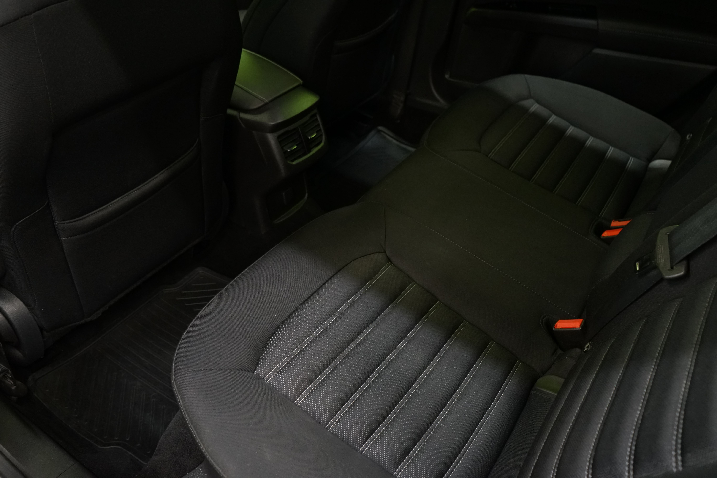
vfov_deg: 46.4
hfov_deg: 65.5
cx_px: 358
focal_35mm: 28
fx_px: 558
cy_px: 239
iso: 2000
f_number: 5
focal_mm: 28
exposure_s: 1/20
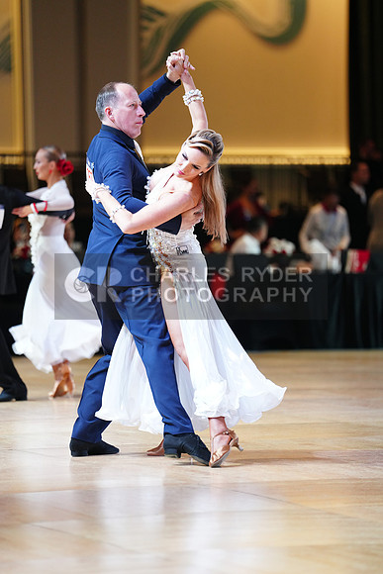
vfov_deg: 10.9
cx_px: 192
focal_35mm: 188
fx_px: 2998
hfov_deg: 7.3
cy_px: 287
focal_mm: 188
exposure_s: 1/400
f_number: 2.8
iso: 2000
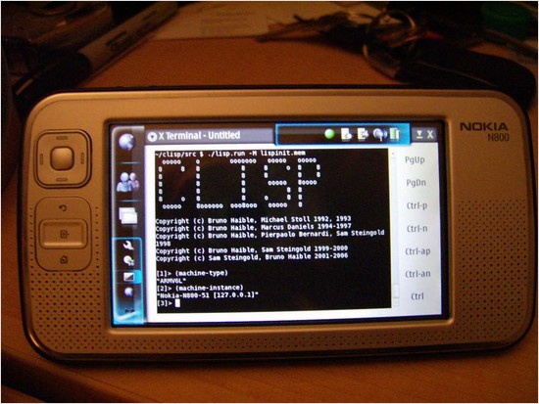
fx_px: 561
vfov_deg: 39.7
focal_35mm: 36
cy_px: 202
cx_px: 270
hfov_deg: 51.3
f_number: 2.8
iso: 200
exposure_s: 1/7.82
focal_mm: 6
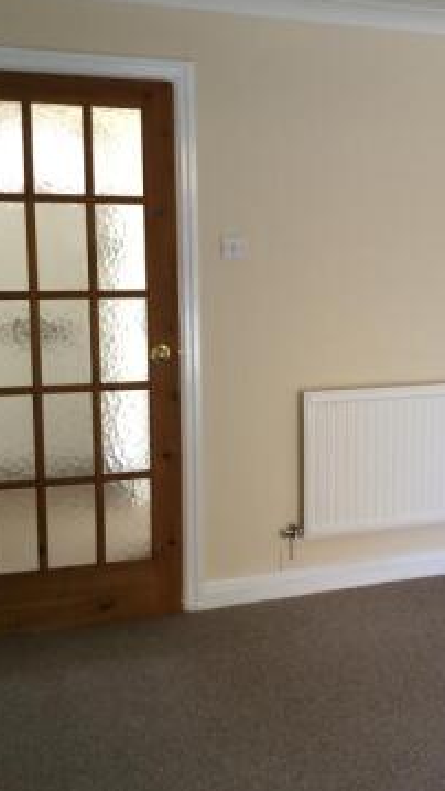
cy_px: 354
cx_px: 523
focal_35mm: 53
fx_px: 1112
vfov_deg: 39.1
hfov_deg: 21.2
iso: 50
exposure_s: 1/40
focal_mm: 4.12
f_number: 2.2
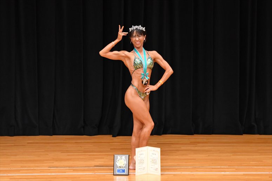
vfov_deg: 5.1
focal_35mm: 270
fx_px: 2039
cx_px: 136
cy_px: 90
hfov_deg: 7.6
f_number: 5.6
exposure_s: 1/400
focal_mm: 180
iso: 4000
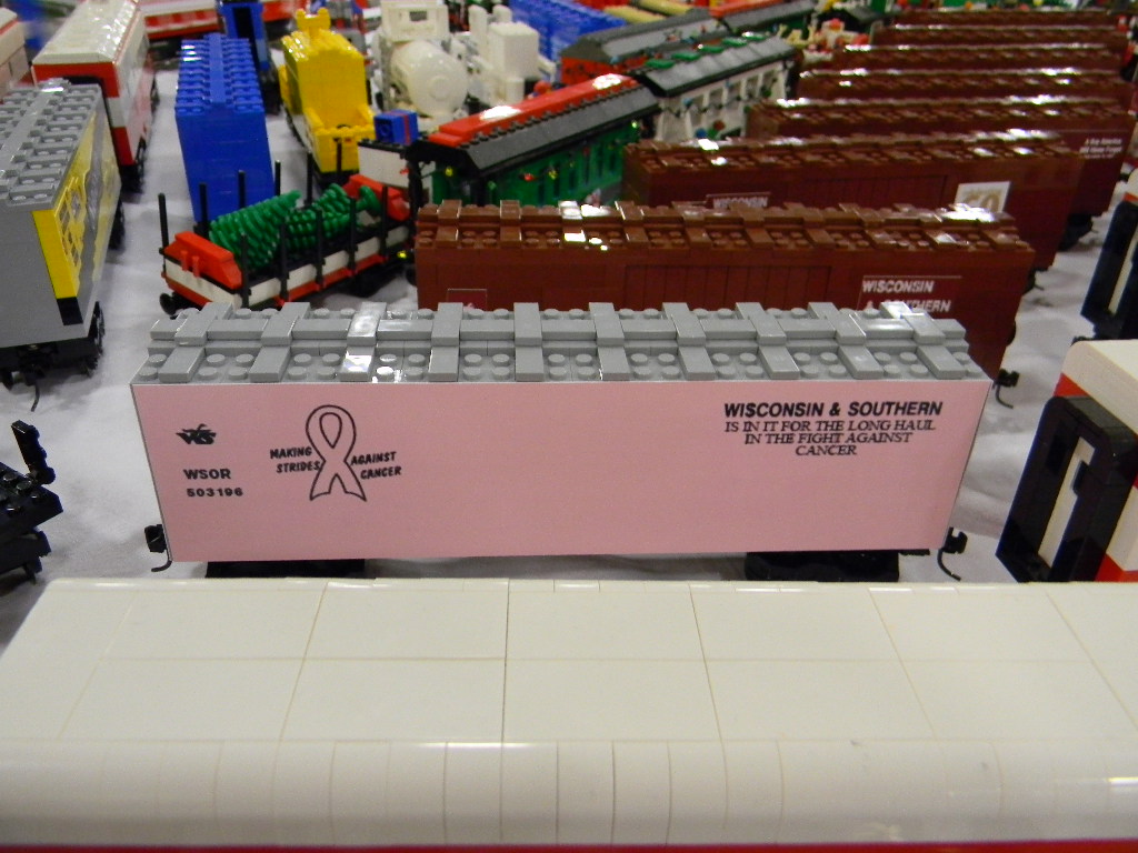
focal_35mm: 28
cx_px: 569
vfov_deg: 49.7
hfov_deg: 63.4
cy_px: 426
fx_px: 920
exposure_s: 1/30
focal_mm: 5
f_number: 3.5
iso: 326
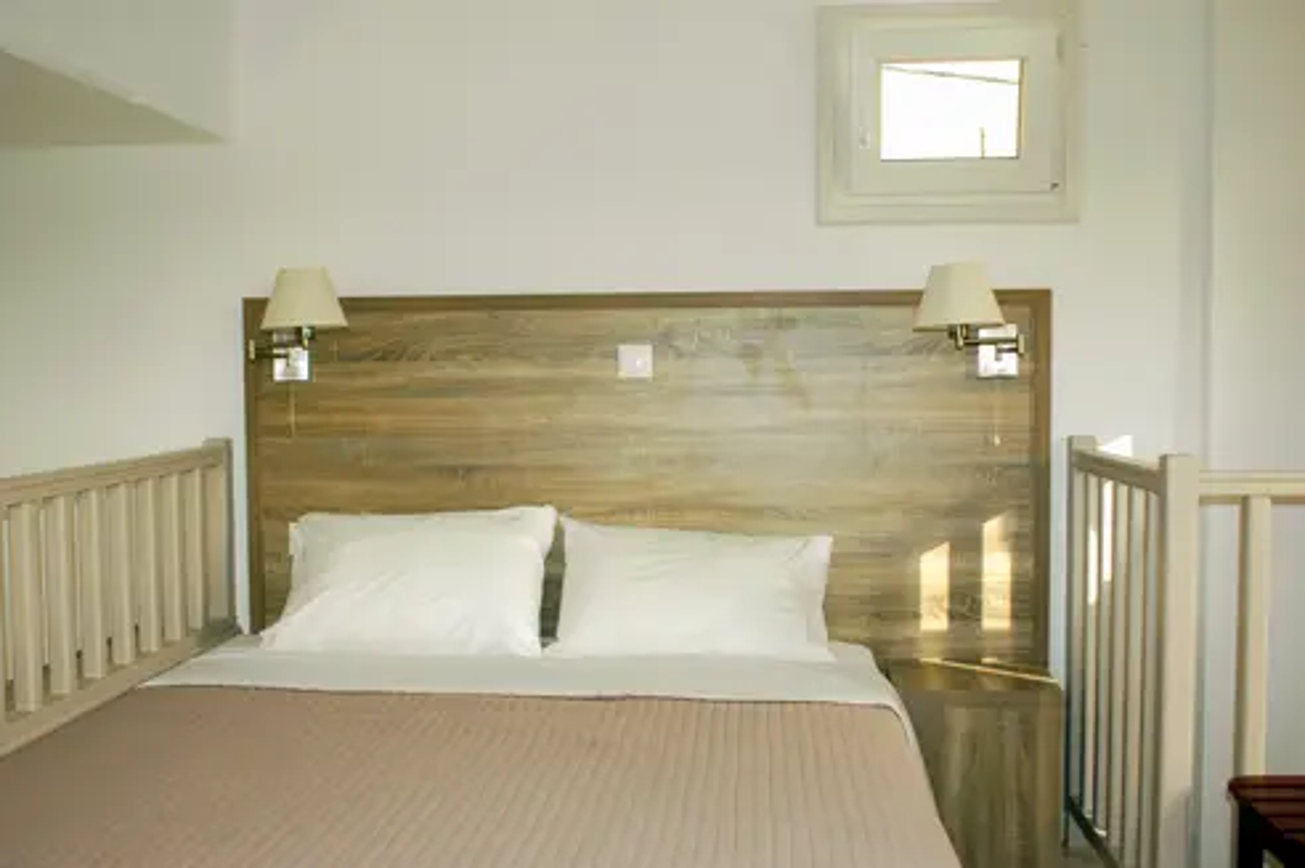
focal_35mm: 36
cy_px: 434
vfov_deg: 36.8
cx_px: 652
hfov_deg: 53.2
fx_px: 1304
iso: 250
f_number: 3.5
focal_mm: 24
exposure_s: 1/500
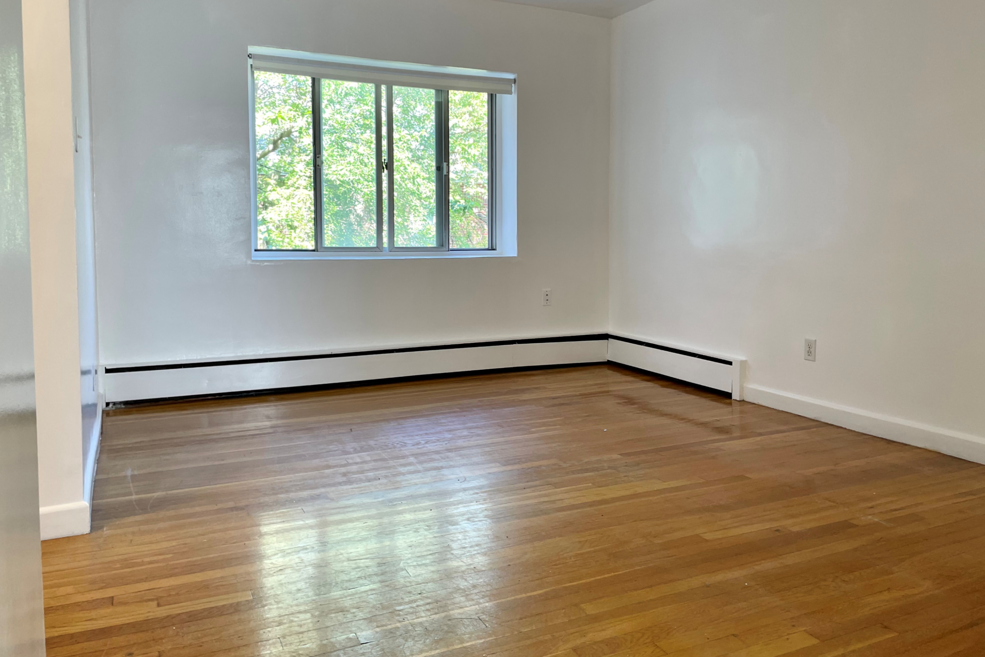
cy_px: 280
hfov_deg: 65.5
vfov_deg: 46.3
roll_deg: +0.5
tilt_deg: -2.6
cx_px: 508
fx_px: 766
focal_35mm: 28
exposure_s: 1/120
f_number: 1.6
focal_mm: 4.2
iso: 100
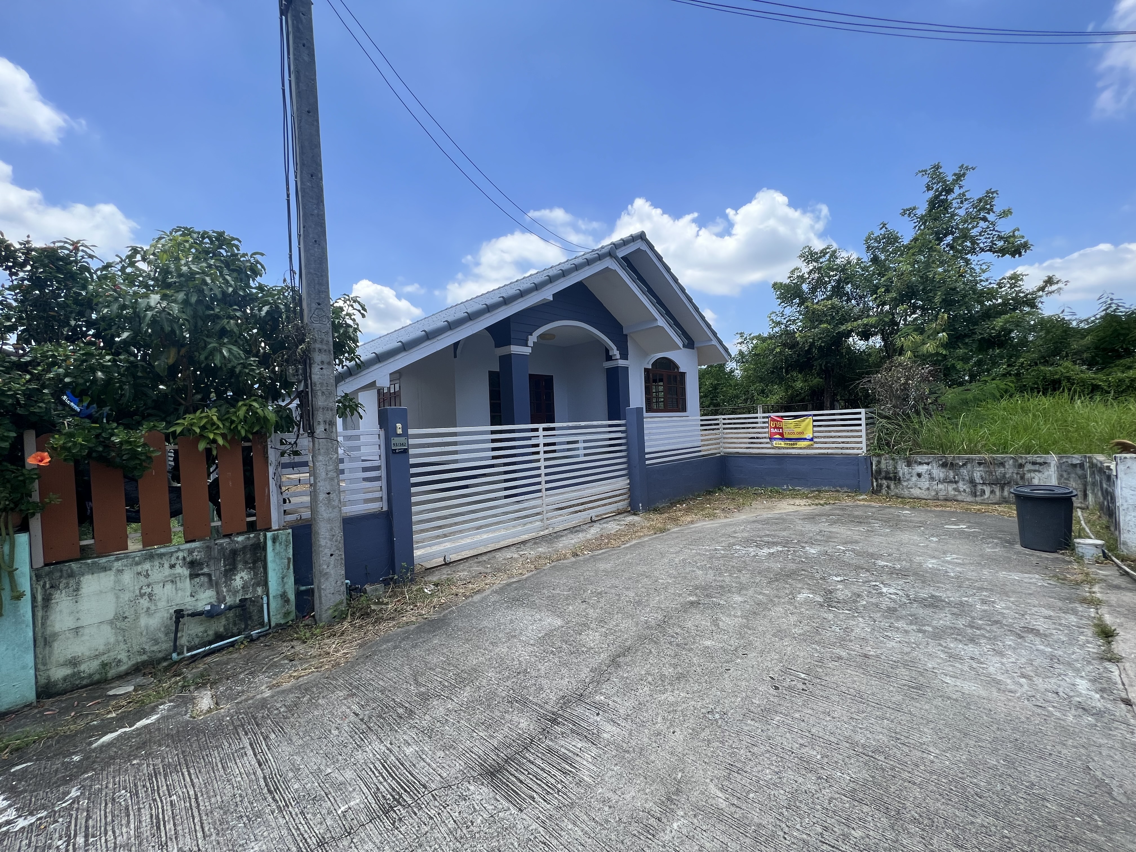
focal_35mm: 13
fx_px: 427
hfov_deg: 106.2
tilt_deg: -0.1
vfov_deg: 89.9
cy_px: 426
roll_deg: +2.4
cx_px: 568
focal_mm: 1.57
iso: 32
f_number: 1.8
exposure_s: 1/809
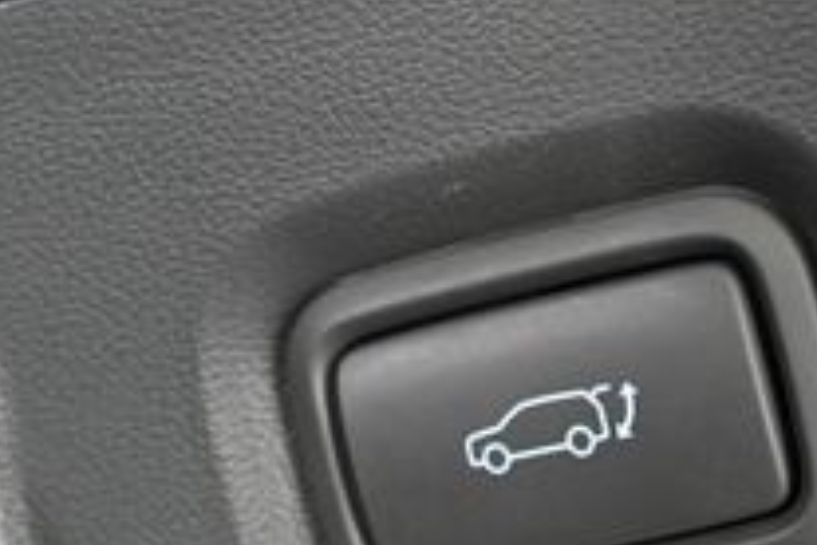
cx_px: 580
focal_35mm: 139
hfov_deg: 14.7
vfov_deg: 9.8
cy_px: 478
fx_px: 3154
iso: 3200
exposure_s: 1/100
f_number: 4.8
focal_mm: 30
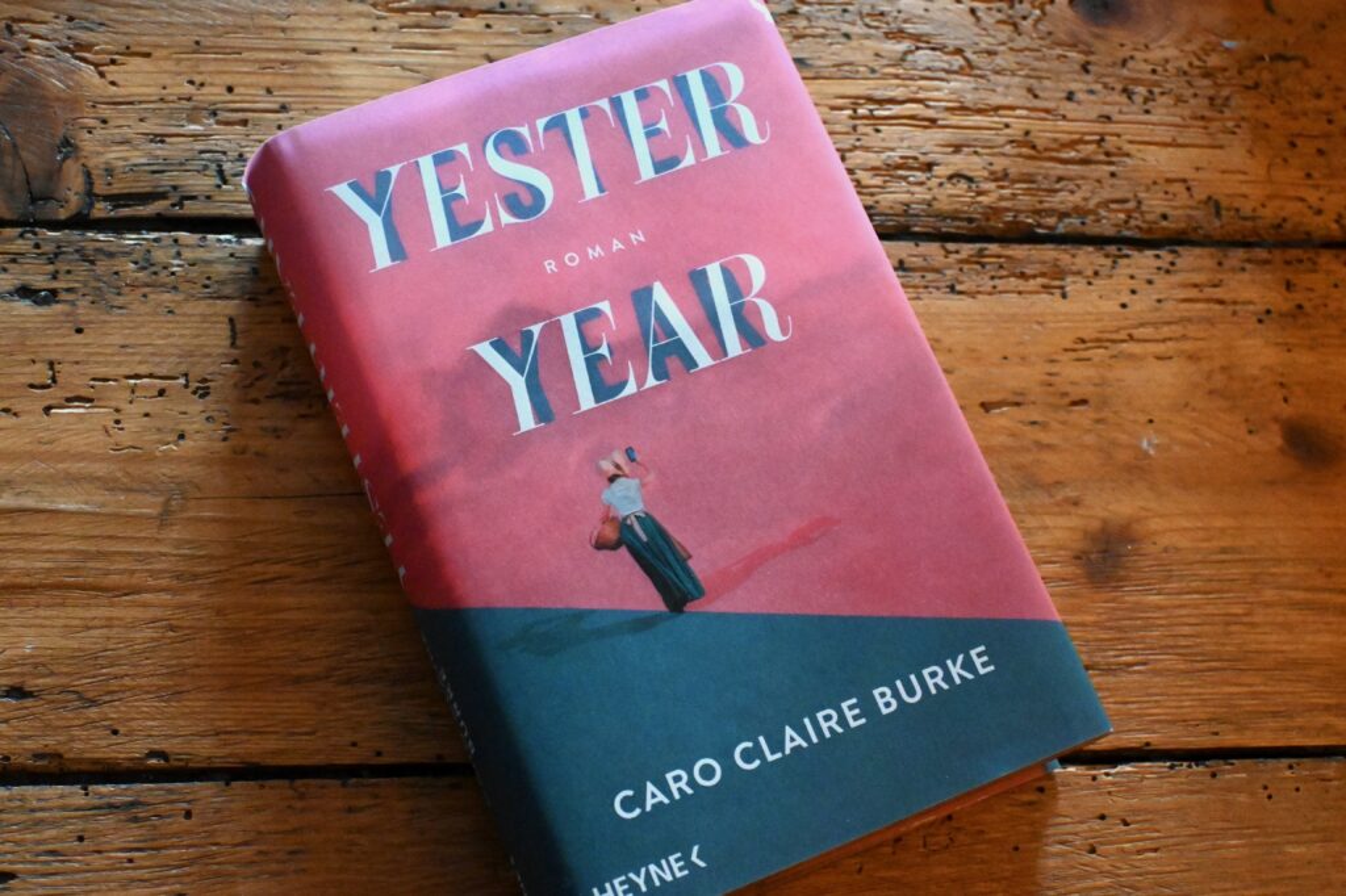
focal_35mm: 50
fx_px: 1850
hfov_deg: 40.0
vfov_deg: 27.2
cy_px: 448
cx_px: 673
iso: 6400
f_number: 5
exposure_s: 1/60
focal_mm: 33
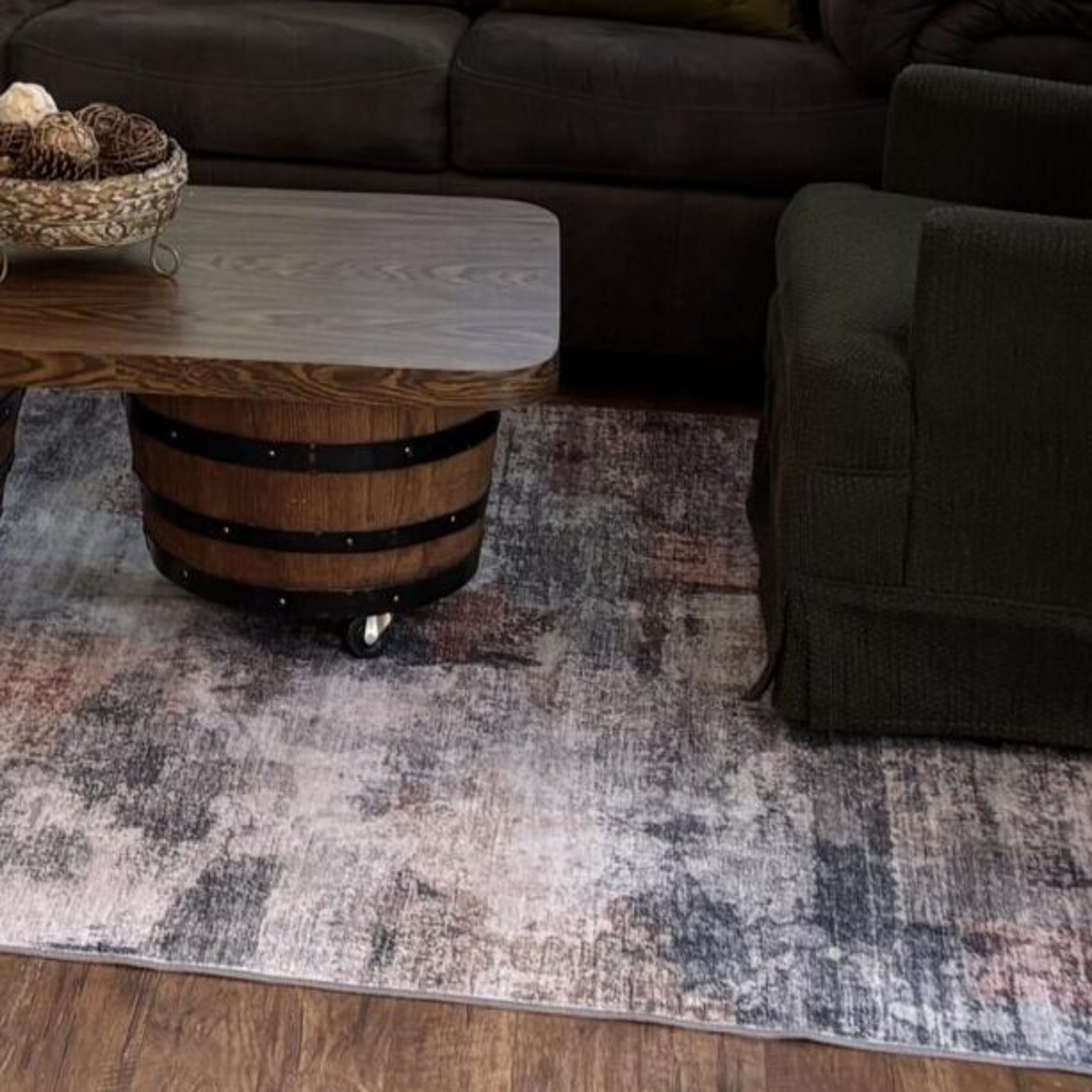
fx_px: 3426
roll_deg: -0.6
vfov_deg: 17.1
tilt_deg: -10.2
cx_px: -71
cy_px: -315
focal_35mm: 96
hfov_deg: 17.6
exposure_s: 1/120
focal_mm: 5.96
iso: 125
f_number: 1.6
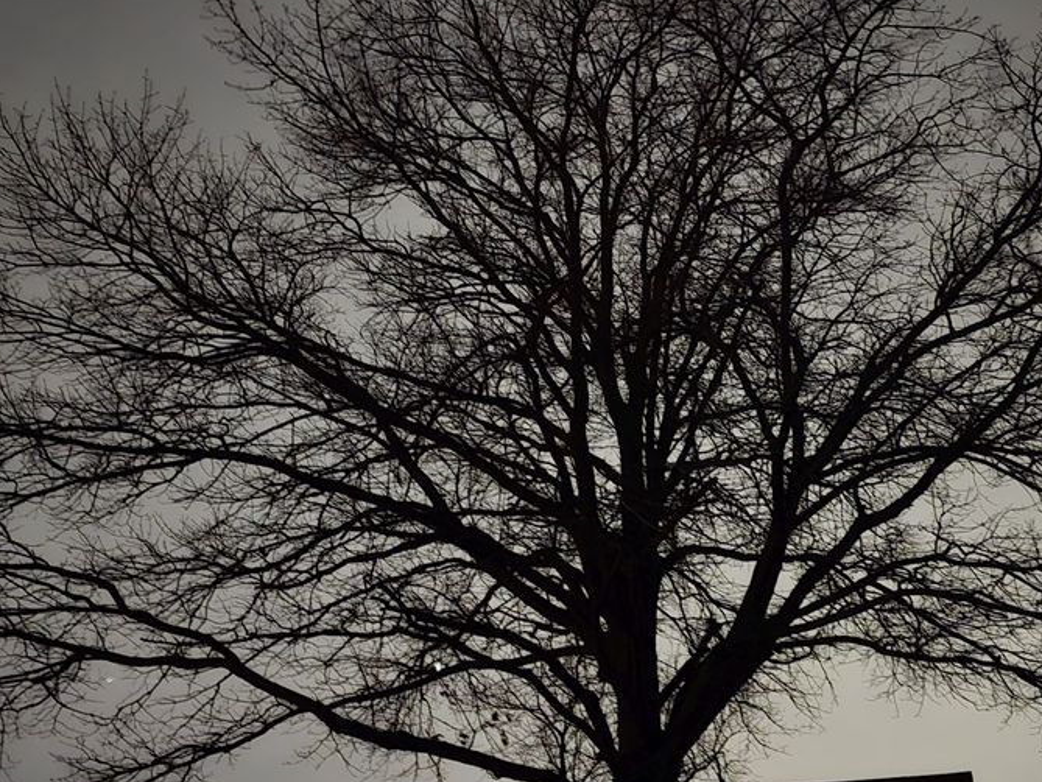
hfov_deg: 42.8
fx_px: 1325
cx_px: 598
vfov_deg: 32.6
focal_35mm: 44
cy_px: 263
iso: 3200
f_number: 1.7
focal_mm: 6.3
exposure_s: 1/5
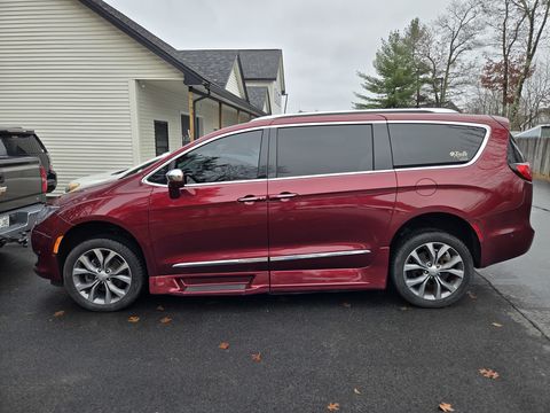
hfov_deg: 73.9
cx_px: 275
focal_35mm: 23
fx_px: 365
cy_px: 206
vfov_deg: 58.9
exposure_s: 1/294
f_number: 1.8
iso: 25
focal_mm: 5.4
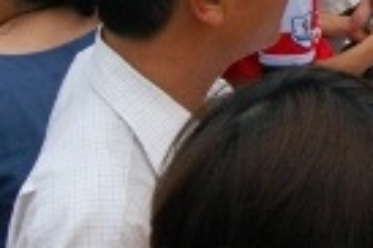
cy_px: -11
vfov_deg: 15.2
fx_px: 911
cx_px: 430
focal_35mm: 88
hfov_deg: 21.7
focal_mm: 18
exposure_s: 1/800
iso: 1600
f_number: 14
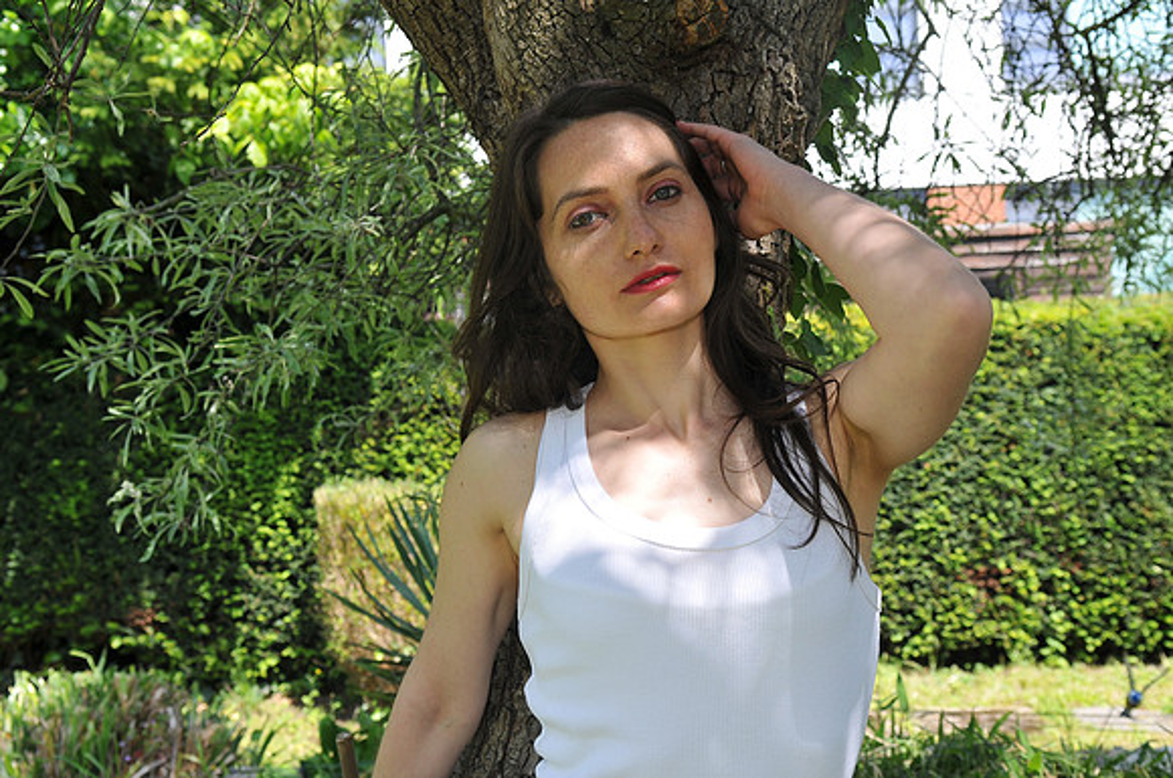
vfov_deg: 28.0
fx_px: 1562
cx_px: 586
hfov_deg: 41.2
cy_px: 389
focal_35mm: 48
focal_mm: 32
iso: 200
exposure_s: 1/250
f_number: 5.6
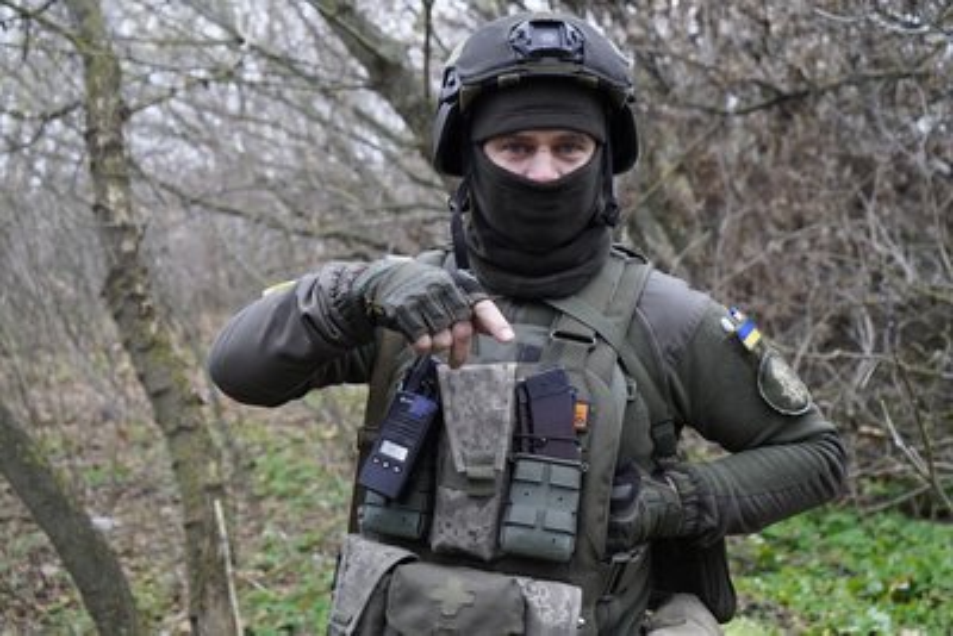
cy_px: 318
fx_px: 953
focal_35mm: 36
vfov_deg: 36.9
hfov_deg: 53.1
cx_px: 476
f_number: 4
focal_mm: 36
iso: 1600
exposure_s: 1/160
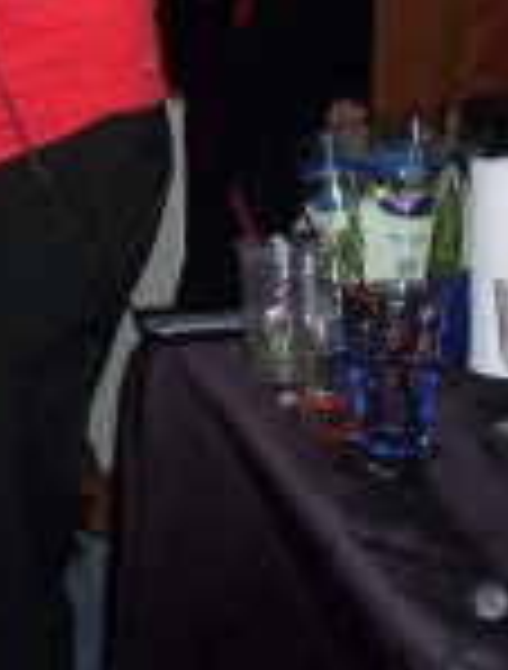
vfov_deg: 18.4
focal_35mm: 102
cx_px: 40
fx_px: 1982
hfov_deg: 14.4
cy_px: -81
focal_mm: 4.99
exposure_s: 1/60
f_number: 4.5
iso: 140
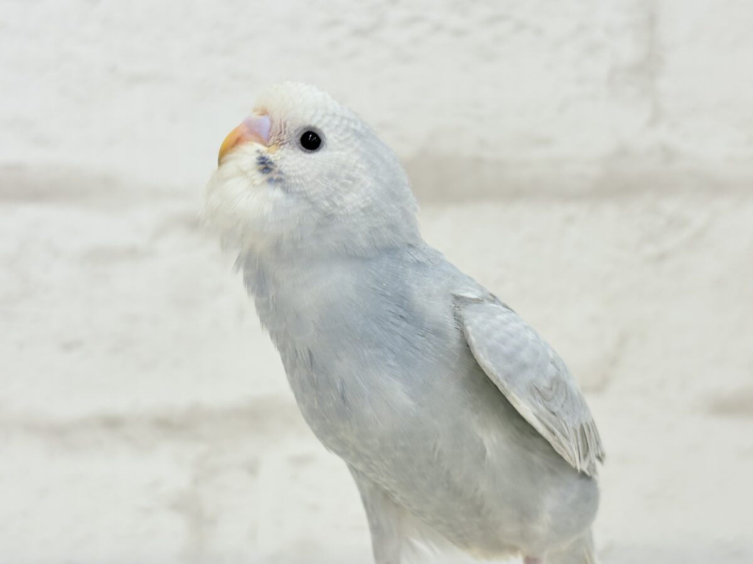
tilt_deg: +2.1
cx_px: 376
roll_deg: +1.8
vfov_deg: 28.0
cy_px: 282
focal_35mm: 52
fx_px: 1131
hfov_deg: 36.8
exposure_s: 1/100
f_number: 1.6
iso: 64
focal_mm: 5.96
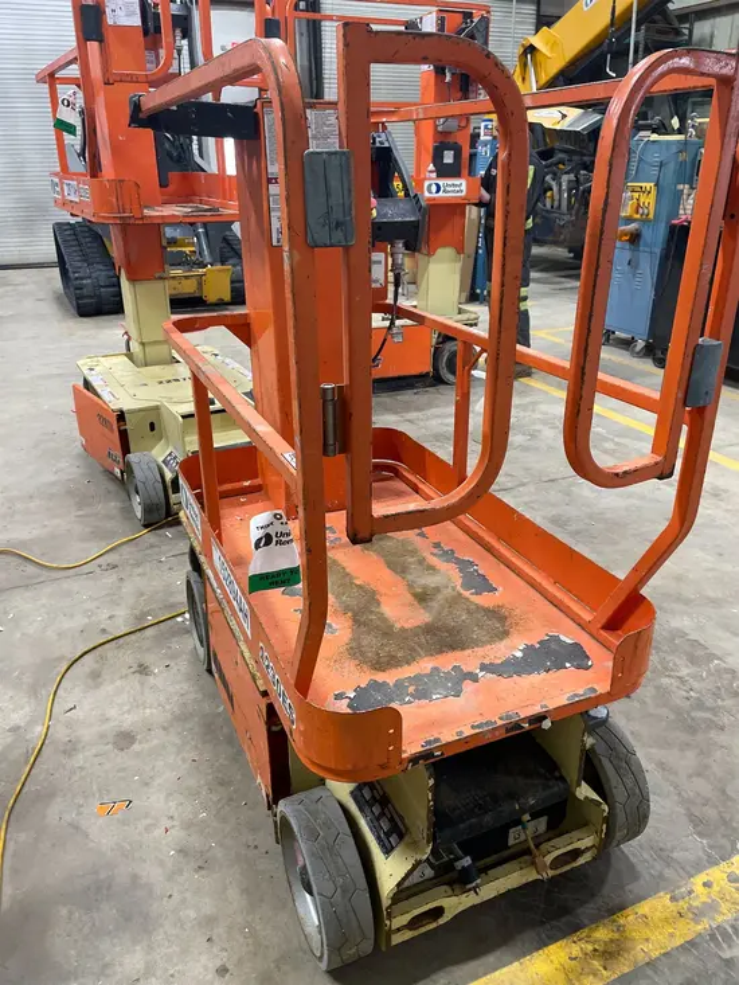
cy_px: 492
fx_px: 740
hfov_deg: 53.1
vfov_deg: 67.3
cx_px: 370
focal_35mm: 26
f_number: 1.6
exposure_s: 1/60
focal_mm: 4.2
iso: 250
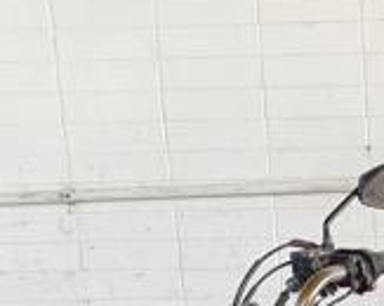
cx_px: 584
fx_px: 1090
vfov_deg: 14.5
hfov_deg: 17.8
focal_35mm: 96
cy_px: 513
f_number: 1.8
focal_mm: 4.65
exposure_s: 1/50
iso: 64
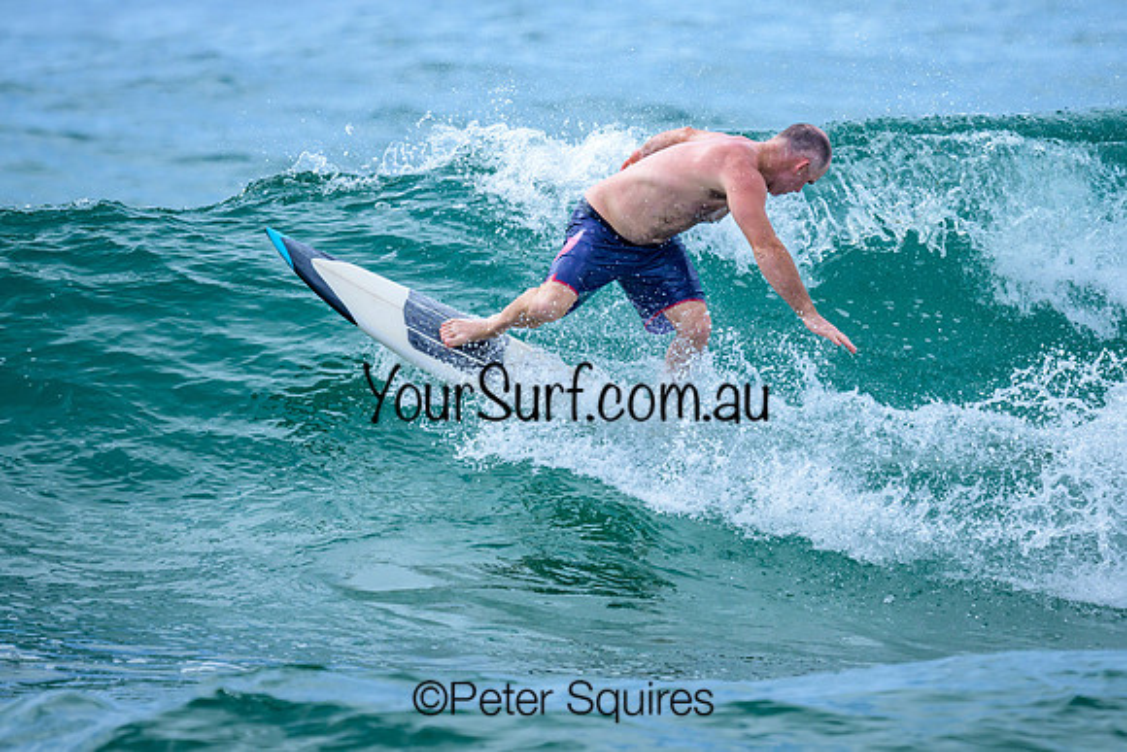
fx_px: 33598
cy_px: 254
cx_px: 646
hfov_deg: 1.9
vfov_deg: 1.3
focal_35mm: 1073
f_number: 6.3
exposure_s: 1/3200
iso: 450
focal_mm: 800
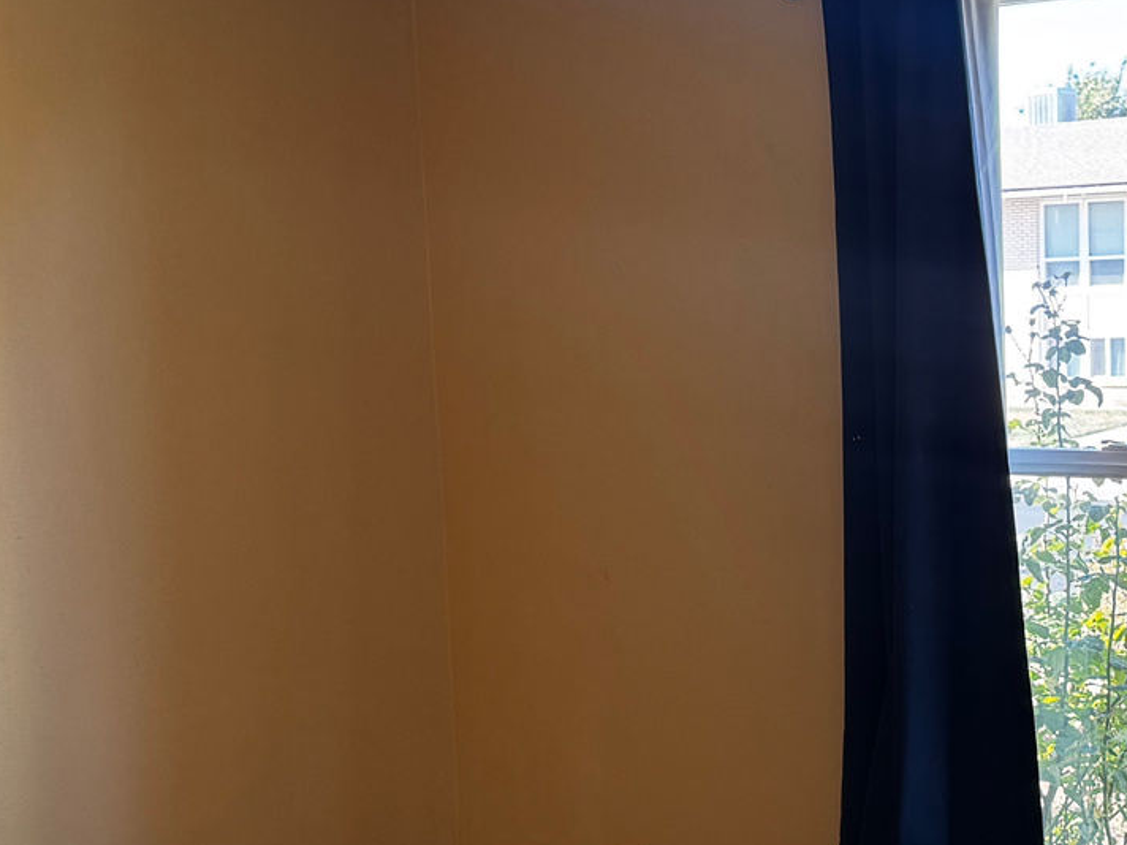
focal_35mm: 69
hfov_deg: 27.9
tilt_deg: -8.0
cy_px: 552
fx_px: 2246
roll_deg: +1.5
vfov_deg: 21.2
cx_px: 803
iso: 125
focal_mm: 6.76
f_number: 1.78
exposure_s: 1/120
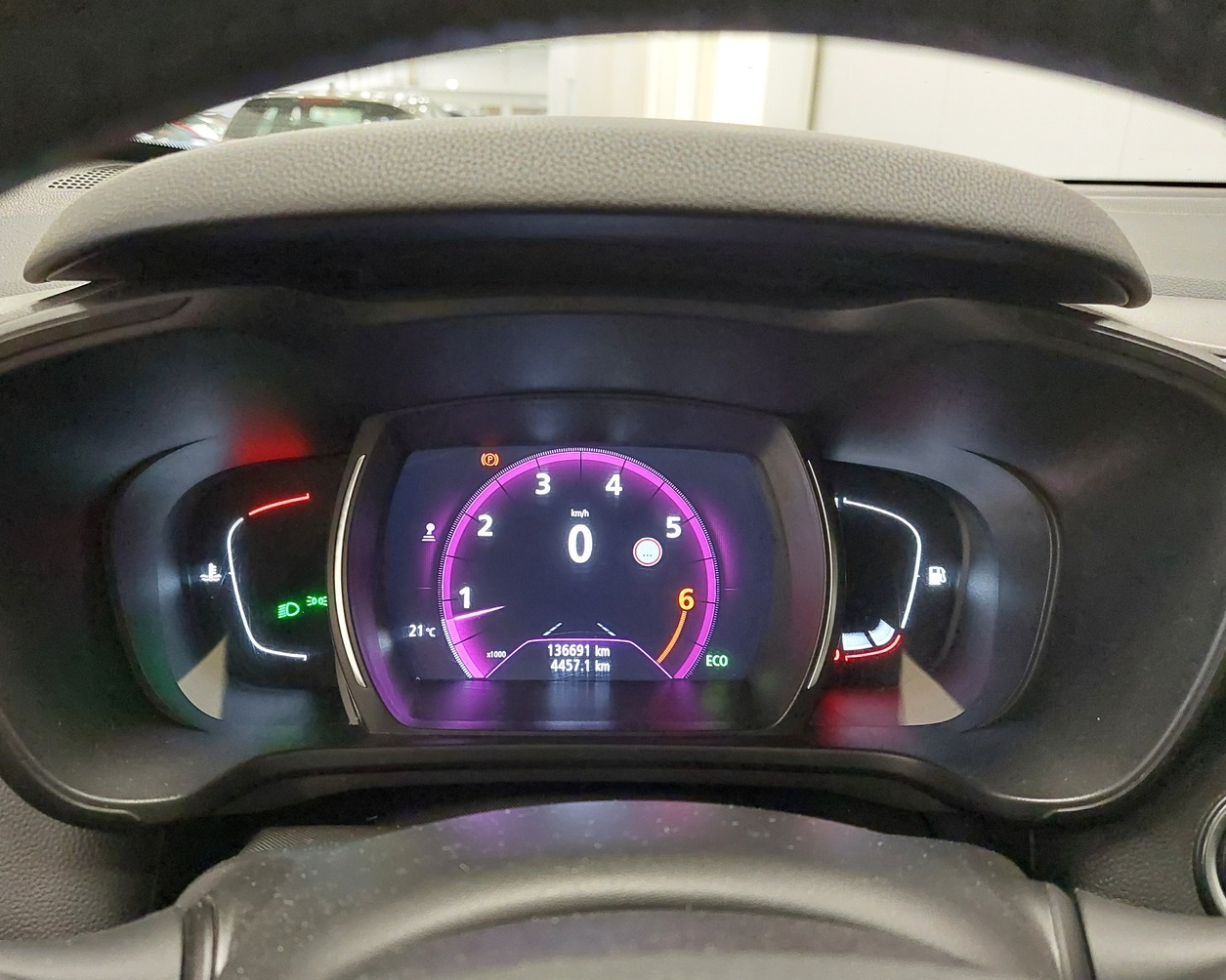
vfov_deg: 51.5
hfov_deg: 62.1
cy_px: 514
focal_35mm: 28
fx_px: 1016
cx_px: 557
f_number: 1.8
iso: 800
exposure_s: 1/25
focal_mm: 5.23
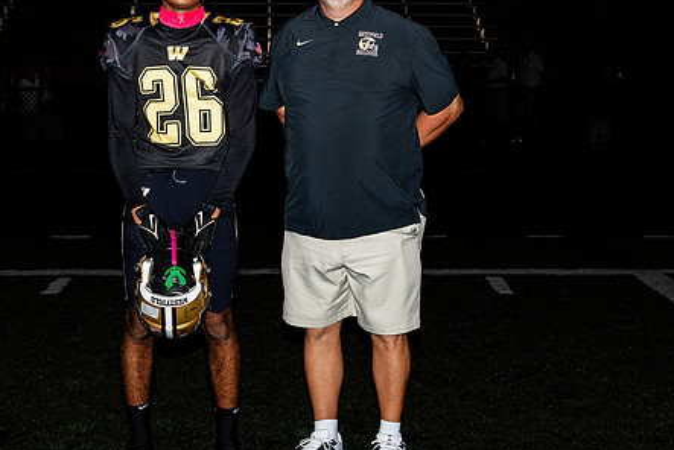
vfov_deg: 18.0
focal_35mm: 76
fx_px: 1424
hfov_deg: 26.6
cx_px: 292
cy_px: 183
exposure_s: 1/200
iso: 320
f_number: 5
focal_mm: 32
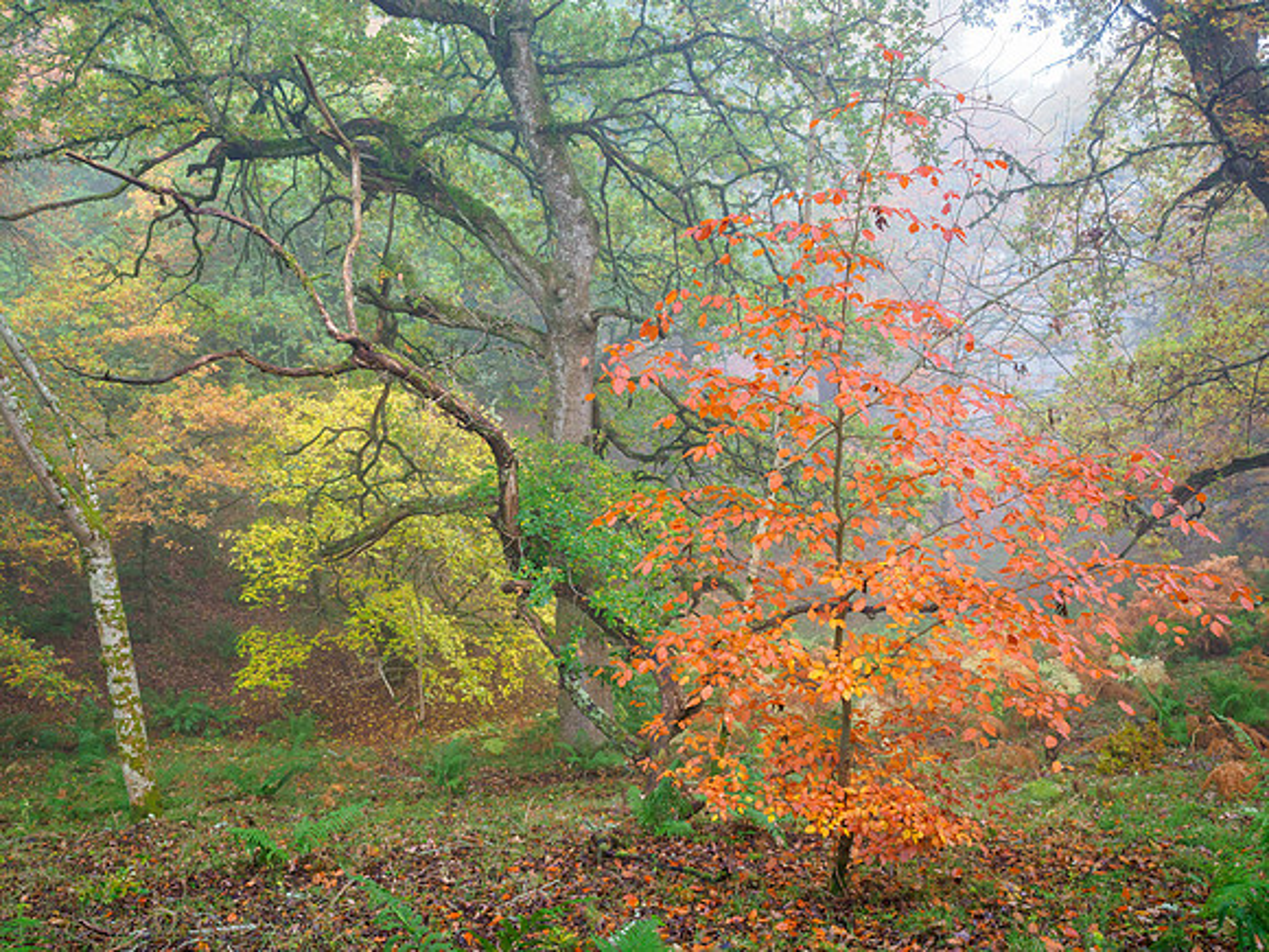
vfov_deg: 44.2
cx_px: 634
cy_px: 476
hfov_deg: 56.8
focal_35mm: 32
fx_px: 1173
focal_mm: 16
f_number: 2.8
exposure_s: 1/60
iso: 800
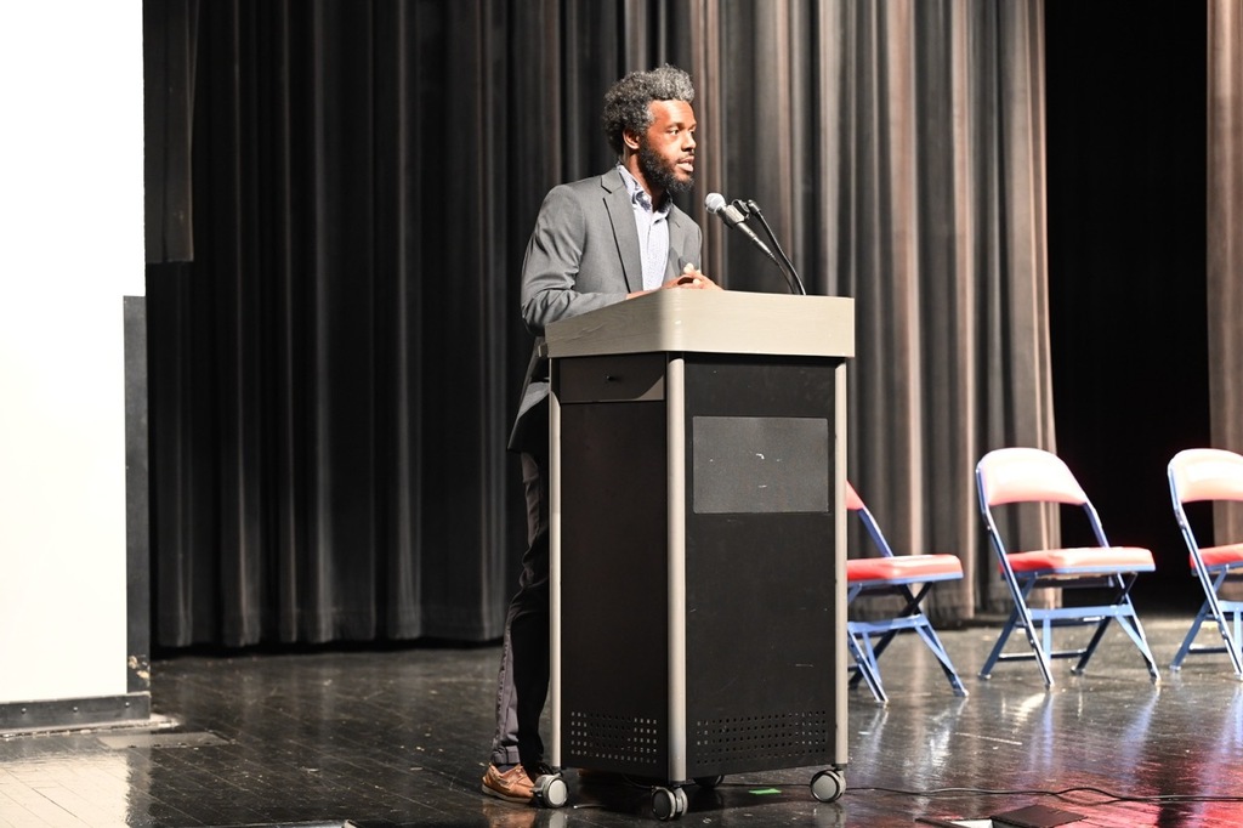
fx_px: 2658
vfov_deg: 17.7
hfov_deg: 26.3
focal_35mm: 77
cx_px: 622
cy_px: 414
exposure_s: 1/125
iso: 2800
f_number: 2.8
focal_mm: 77
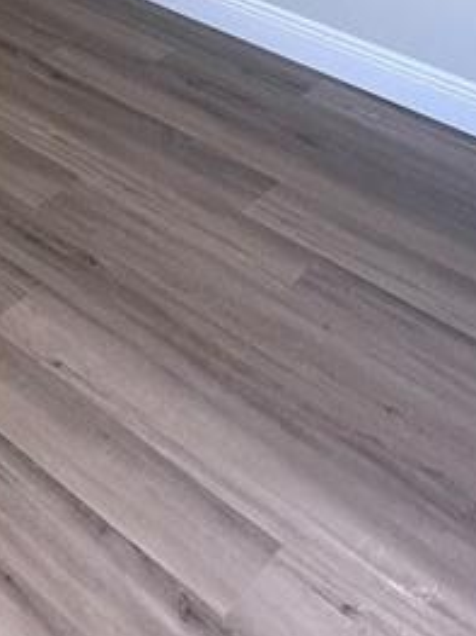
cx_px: -217
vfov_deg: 23.1
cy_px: -370
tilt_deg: -8.6
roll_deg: -2.0
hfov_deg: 20.1
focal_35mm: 64
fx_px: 1174
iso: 125
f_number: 2.2
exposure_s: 1/99
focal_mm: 2.22
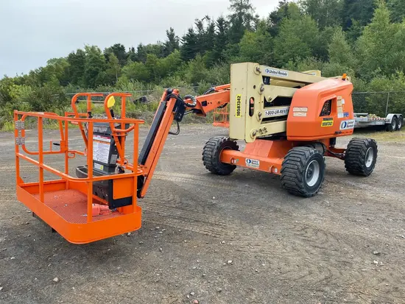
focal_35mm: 26
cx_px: 202
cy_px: 152
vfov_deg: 53.1
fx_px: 304
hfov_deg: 67.3
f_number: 1.8
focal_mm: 4.25
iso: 32
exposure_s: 1/871
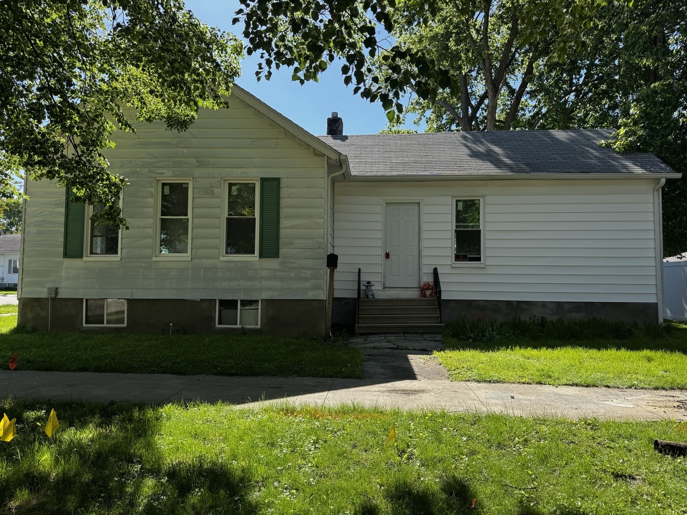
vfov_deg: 56.8
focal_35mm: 24
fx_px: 476
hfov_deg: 71.6
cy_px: 258
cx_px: 344
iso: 80
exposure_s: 1/1261
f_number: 1.78
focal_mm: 6.76
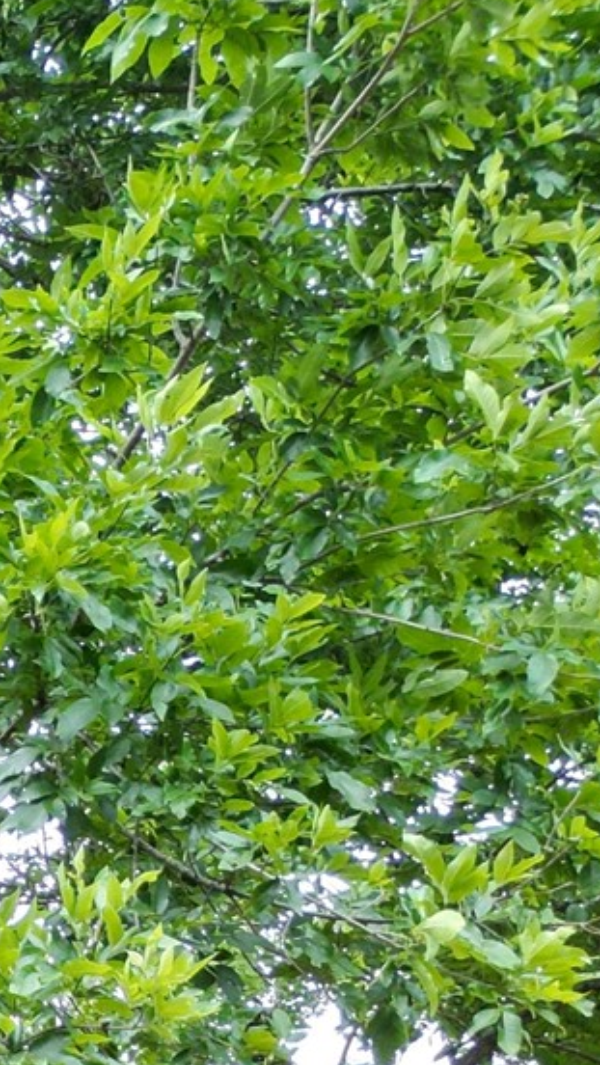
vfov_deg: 19.8
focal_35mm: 97
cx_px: -978
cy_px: 1470
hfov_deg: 10.3
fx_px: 2740
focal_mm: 6.72
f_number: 1.7
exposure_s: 1/500
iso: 140
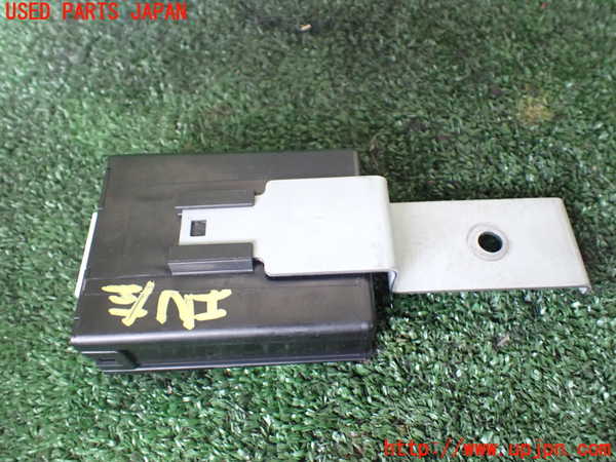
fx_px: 534
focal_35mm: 30
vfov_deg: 46.8
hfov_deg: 60.0
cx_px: 308
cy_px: 231
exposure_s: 1/30
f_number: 2.3
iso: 1000
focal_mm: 5.4
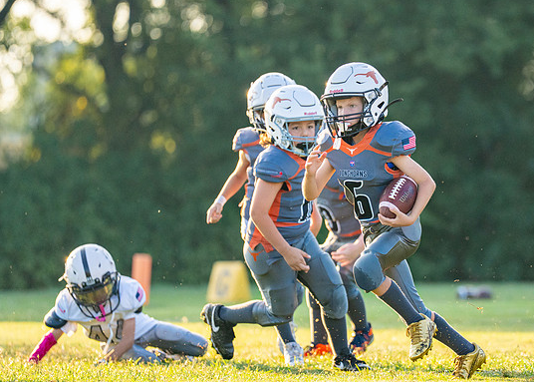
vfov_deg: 3.6
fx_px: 6052
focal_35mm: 399
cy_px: 210
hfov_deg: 5.0
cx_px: 411
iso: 500
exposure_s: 1/2500
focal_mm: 200
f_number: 2.8
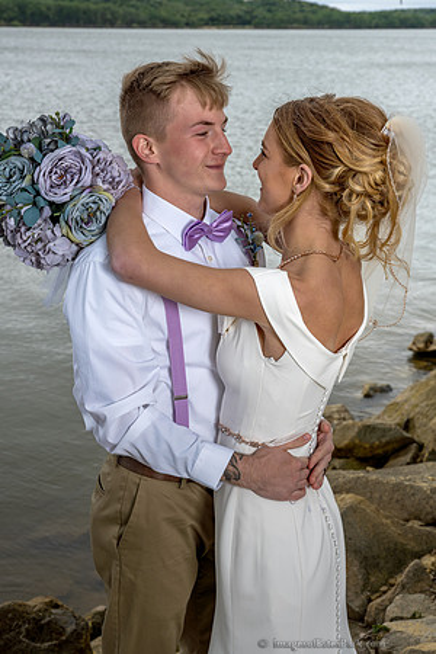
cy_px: 327
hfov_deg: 24.6
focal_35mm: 55
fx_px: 999
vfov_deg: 36.2
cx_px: 218
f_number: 8
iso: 100
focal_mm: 55
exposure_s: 1/250
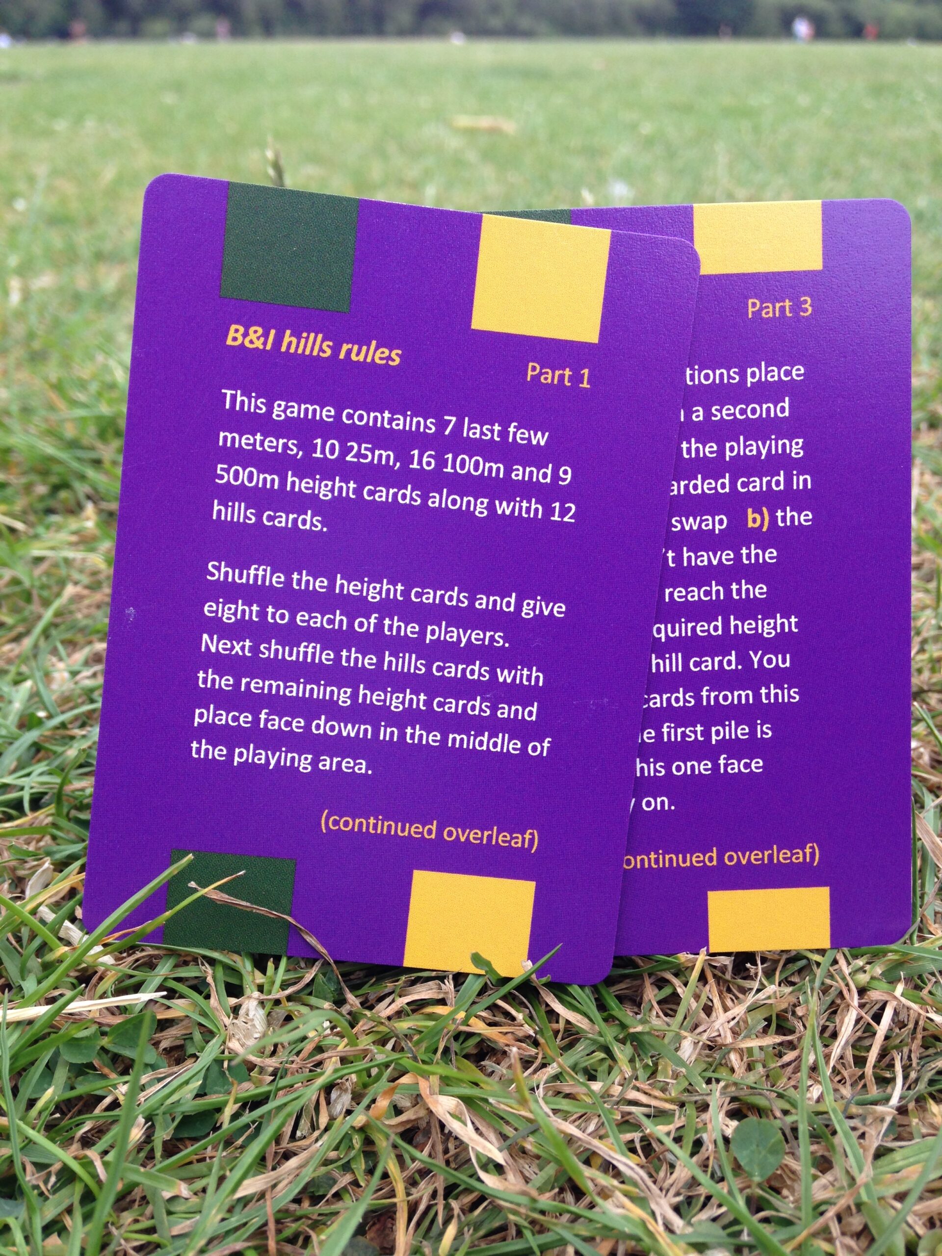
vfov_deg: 55.4
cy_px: 628
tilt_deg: -26.3
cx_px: 471
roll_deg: -0.4
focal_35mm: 33
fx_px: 1197
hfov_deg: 42.9
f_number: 2.4
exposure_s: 1/135
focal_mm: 4.12
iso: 50
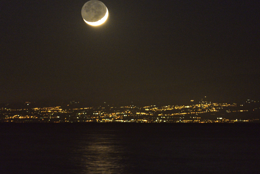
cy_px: 102
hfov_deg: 5.5
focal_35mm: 372
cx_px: 139
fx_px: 2688
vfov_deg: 3.7
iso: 5000
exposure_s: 2.5
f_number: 5.6
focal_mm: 300
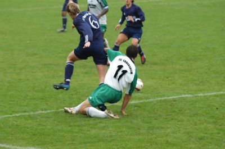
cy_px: 74
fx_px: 1731
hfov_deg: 7.4
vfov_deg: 4.9
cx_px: 112
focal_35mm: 278
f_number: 4
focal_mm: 185
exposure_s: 1/250
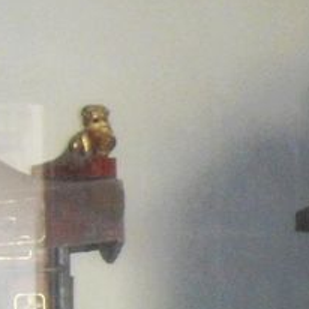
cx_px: 356
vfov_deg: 8.7
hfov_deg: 8.6
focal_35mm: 201
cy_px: 298
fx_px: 2030
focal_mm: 6.6
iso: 400
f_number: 3.5
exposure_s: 1/45
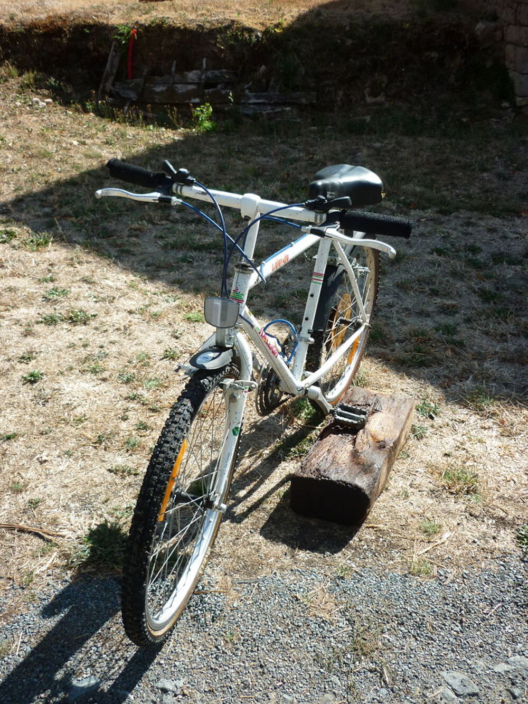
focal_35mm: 33
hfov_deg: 43.0
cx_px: 264
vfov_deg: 55.3
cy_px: 352
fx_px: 671
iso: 80
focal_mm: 5.5
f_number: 2.8
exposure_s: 1/640
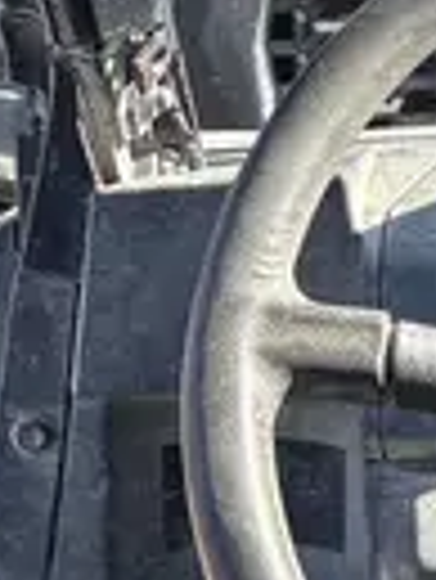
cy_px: 115
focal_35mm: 148
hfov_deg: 8.8
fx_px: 2481
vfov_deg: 13.3
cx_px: 1169
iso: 50
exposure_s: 1/945
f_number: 1.6
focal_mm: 5.96
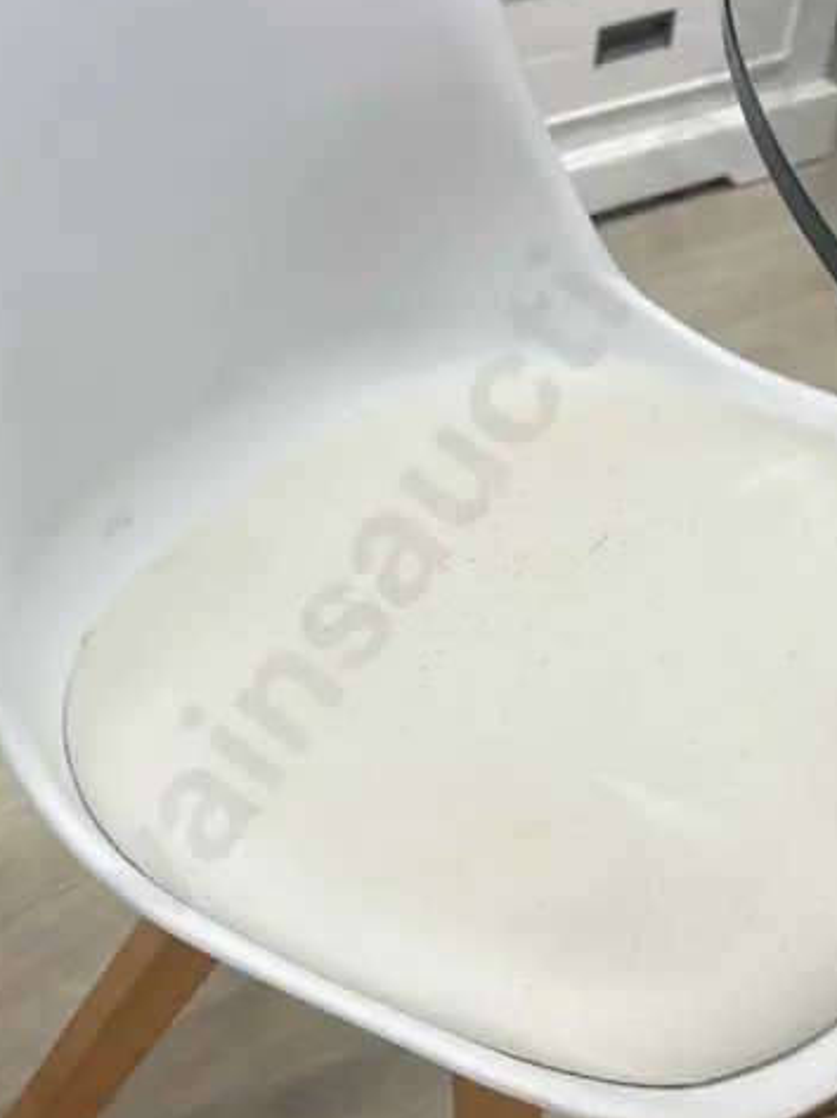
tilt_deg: -42.5
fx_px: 1679
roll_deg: -3.1
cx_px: 324
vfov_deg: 36.8
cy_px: 650
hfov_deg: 27.9
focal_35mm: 52
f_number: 1.78
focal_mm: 6.86
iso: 100
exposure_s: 1/100
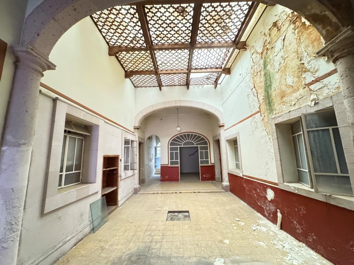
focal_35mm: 14
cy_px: 132
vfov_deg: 85.7
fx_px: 143
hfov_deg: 102.1
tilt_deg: +9.5
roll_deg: +1.8
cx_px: 177
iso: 1600
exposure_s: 1/31
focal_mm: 2.22
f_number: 2.2
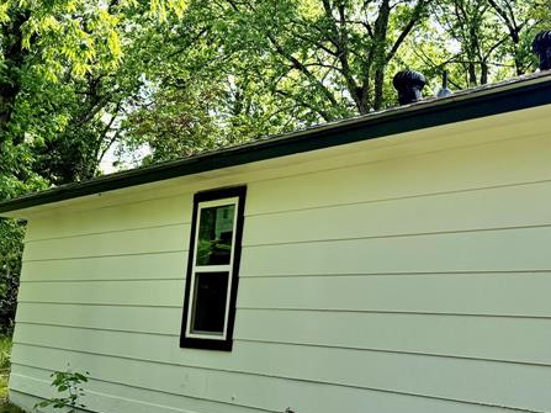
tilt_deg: +7.7
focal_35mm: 55
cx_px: 476
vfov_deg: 26.5
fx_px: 875
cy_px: 210
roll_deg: -2.8
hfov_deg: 33.4
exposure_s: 1/2299
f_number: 1.78
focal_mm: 6.76
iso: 100
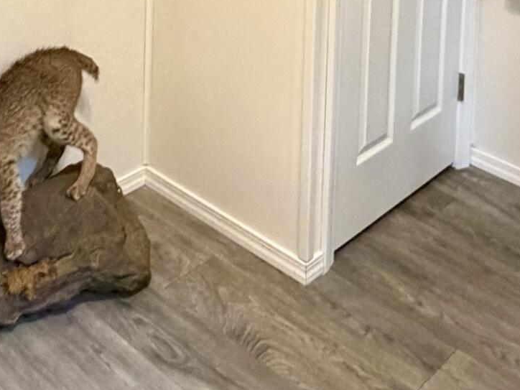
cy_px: -254
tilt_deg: -3.4
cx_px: 137
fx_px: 871
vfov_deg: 20.2
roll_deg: -0.5
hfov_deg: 32.7
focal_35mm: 58
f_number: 2.2
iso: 500
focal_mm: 2.22
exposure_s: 1/60
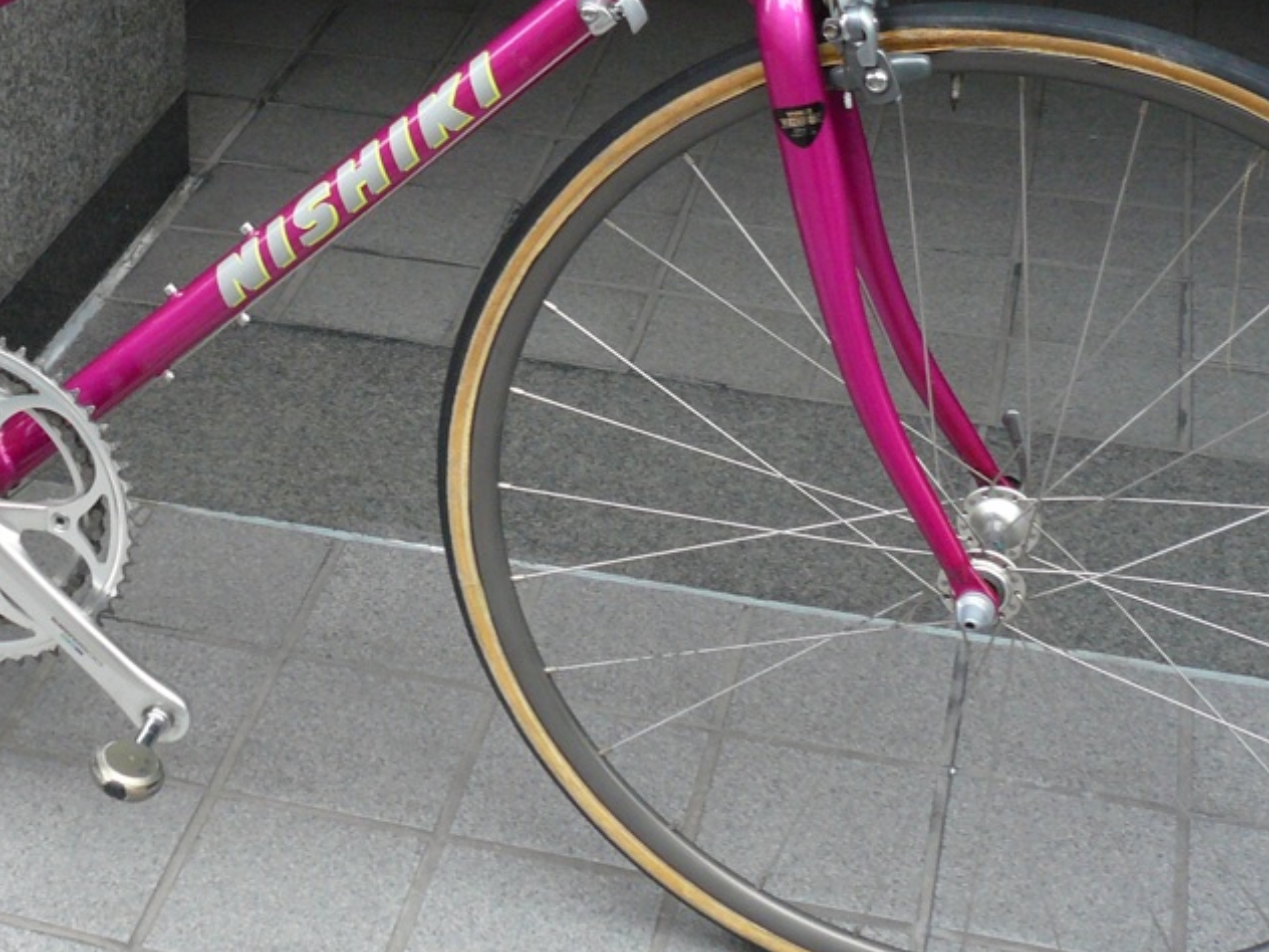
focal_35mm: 74
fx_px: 2713
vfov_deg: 19.6
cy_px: 161
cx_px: 283
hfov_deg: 25.9
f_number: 3.2
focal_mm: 6.4
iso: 125
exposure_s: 1/15
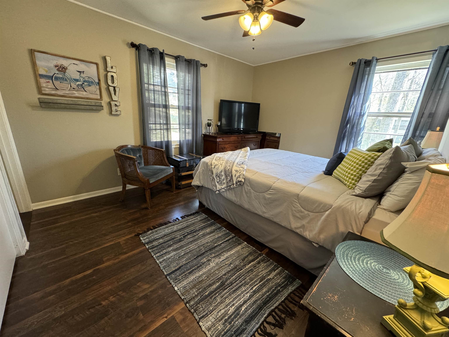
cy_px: 168
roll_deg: -2.4
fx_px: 182
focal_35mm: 14
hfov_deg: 102.1
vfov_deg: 85.7
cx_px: 224
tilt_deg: -16.9
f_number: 2.2
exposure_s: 1/60
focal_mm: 2.22
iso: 400
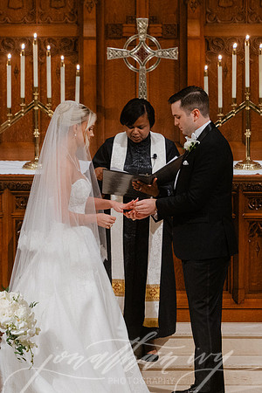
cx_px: 138
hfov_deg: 3.9
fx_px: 3824
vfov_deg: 5.9
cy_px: 214
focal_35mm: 350
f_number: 2.8
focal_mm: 200
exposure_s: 1/125
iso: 2000
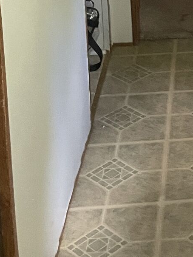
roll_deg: +0.6
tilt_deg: -10.8
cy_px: -158
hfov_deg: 14.1
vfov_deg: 17.3
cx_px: 277
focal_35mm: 99
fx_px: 736
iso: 400
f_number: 1.6
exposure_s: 1/60
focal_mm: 4.2
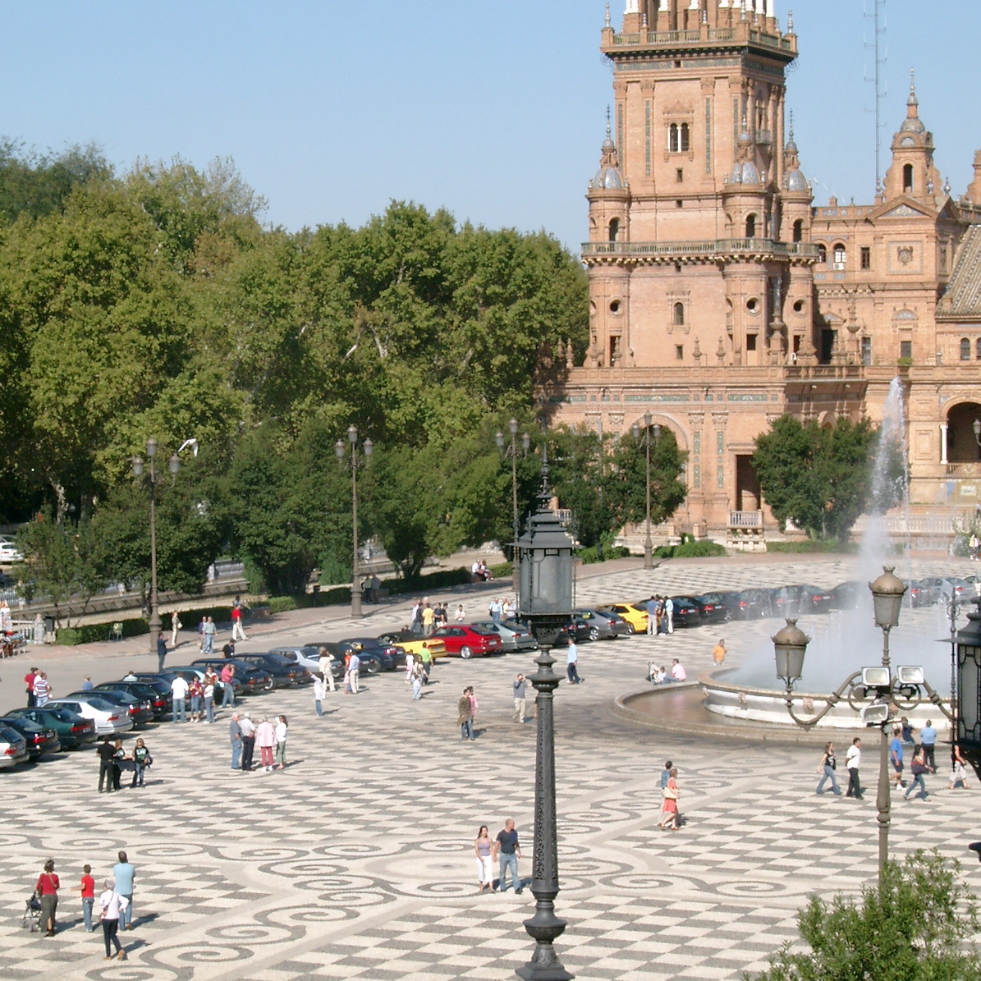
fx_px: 3302
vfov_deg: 16.9
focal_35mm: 103
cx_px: 433
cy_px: 492
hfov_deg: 16.9
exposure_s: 1/320
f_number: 8
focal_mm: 17.7
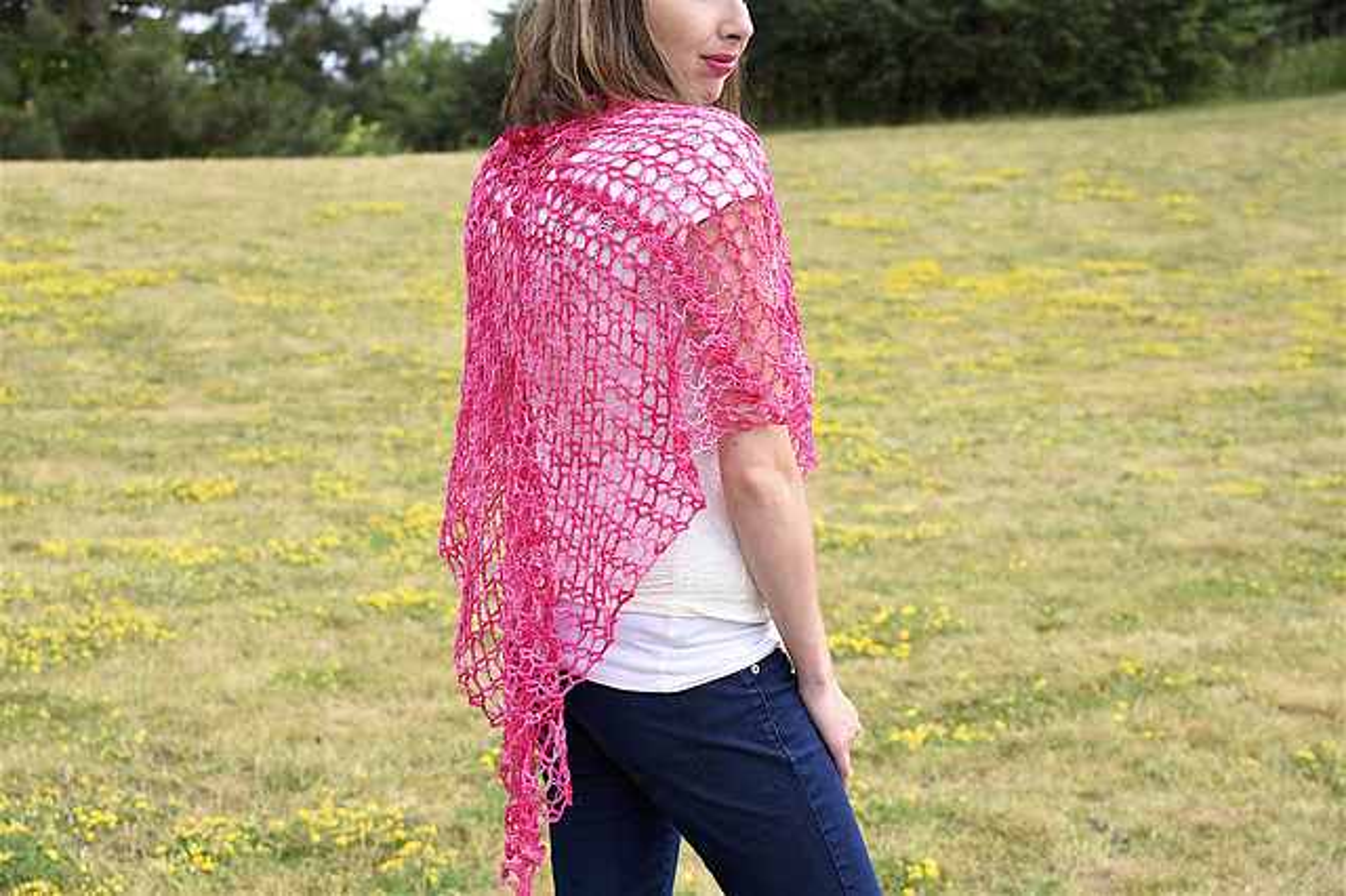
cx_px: 673
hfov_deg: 28.9
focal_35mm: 70
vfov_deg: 19.4
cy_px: 448
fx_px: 2616
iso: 400
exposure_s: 1/125
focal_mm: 70
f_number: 8
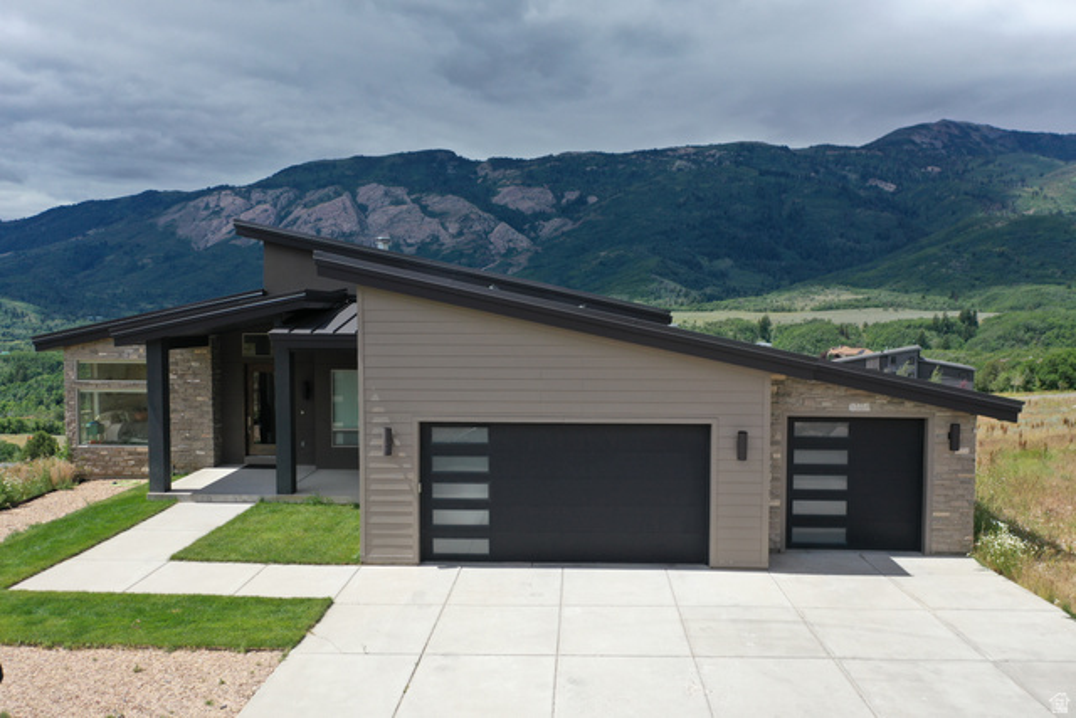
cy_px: 359
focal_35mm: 28
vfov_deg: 46.4
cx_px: 538
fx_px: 837
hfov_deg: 65.5
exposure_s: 1/1600
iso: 100
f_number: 3.2
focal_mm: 10.26
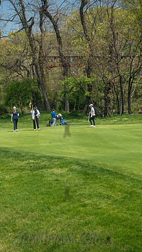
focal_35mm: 77
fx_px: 515
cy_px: 126
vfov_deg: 27.5
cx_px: 71
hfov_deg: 15.7
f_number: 7.1
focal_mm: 35
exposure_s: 1/640
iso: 200
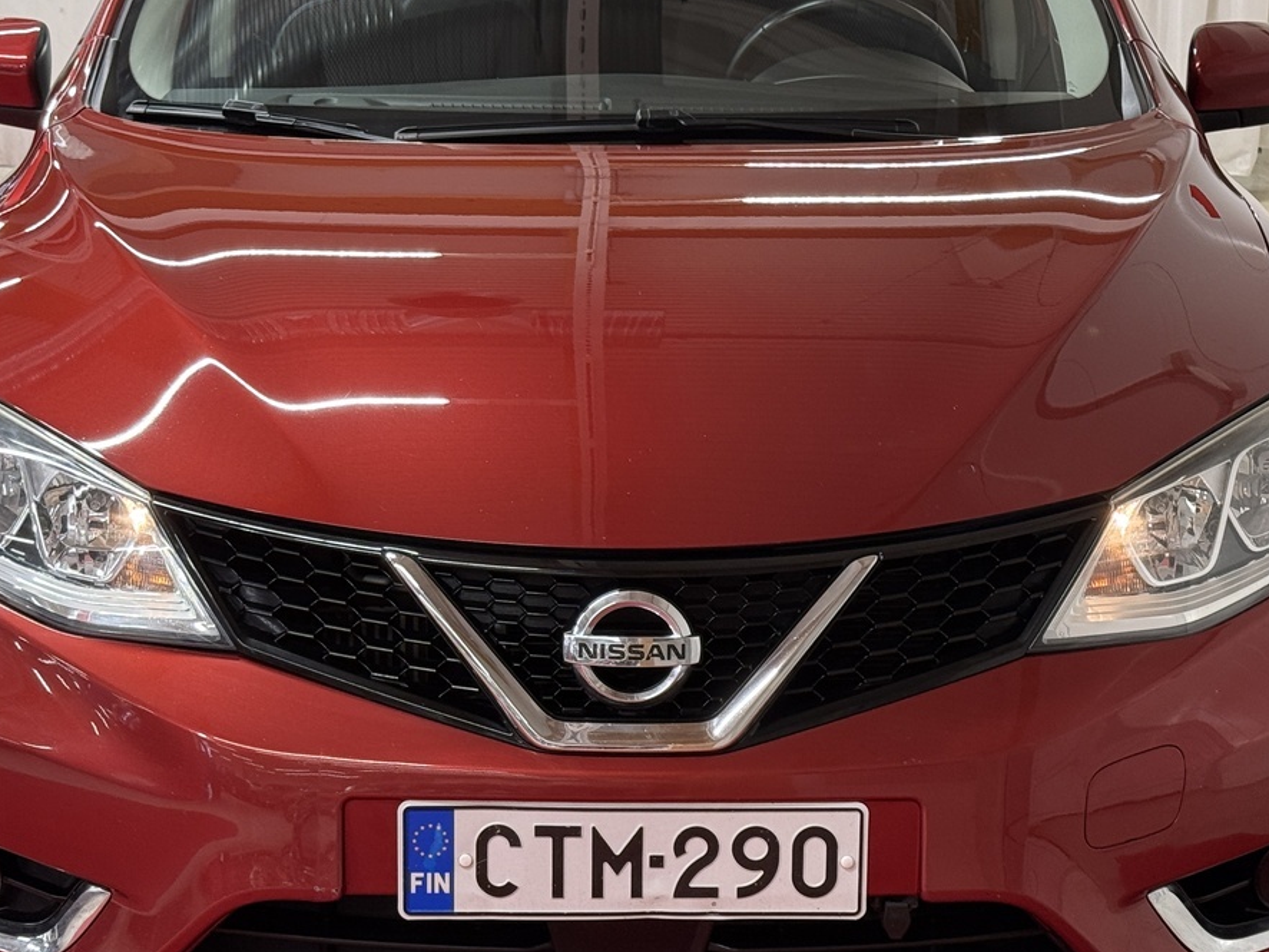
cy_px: 415
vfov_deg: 18.9
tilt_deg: -11.7
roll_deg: -0.2
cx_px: 632
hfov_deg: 25.0
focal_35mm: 78
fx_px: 2860
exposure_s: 1/50
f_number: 1.78
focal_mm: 6.76
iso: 125
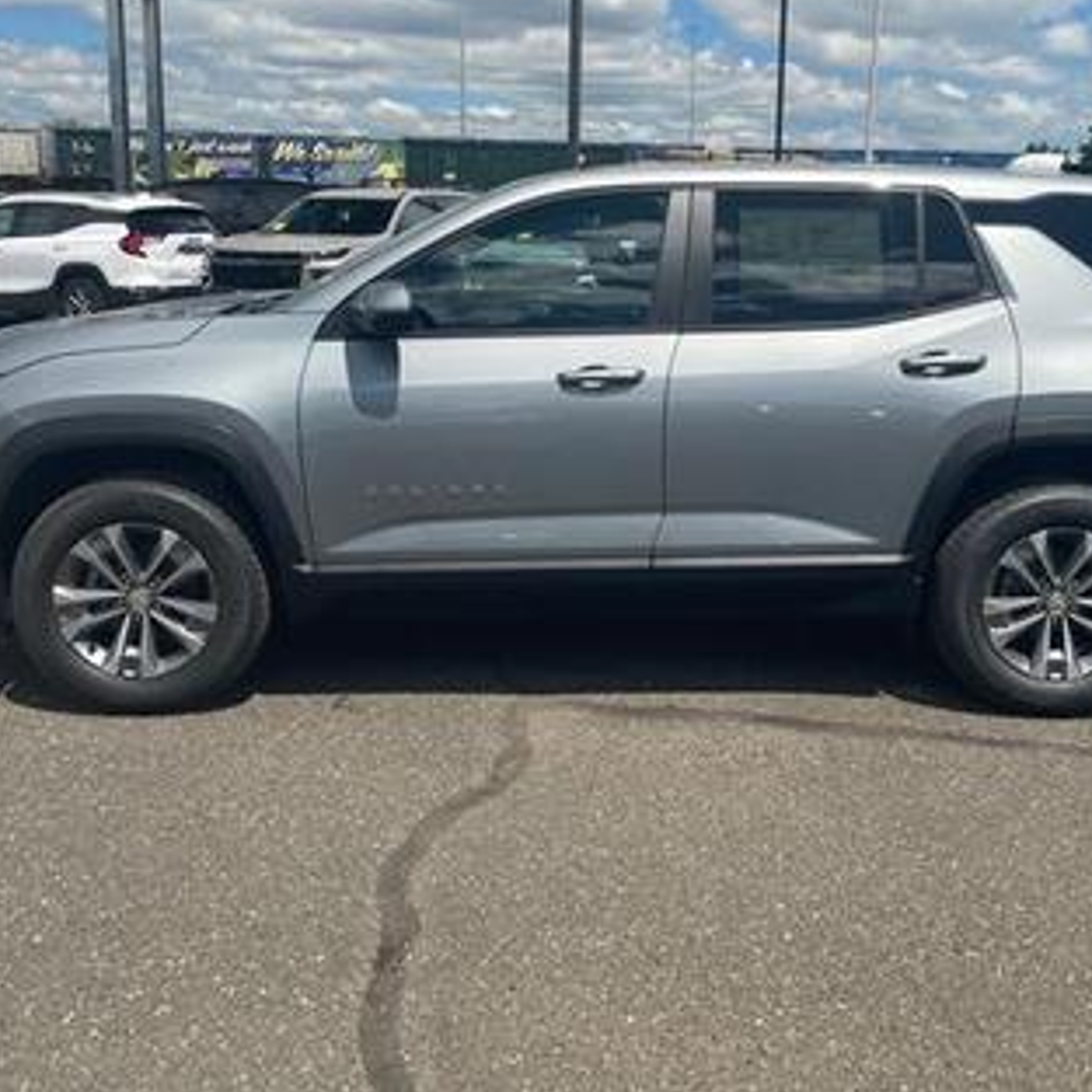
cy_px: 447
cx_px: 614
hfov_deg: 44.8
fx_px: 1321
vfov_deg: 44.7
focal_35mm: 37
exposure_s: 1/2817
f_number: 1.6
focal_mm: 4.2
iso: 32
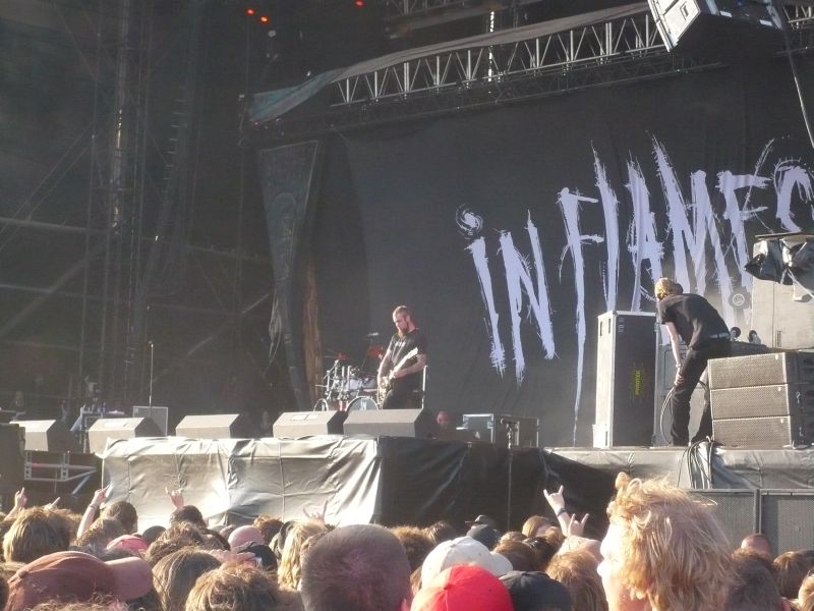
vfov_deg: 14.8
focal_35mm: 100
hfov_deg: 19.6
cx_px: 407
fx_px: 2352
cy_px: 306
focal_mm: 16.4
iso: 400
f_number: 5.6
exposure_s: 1/250
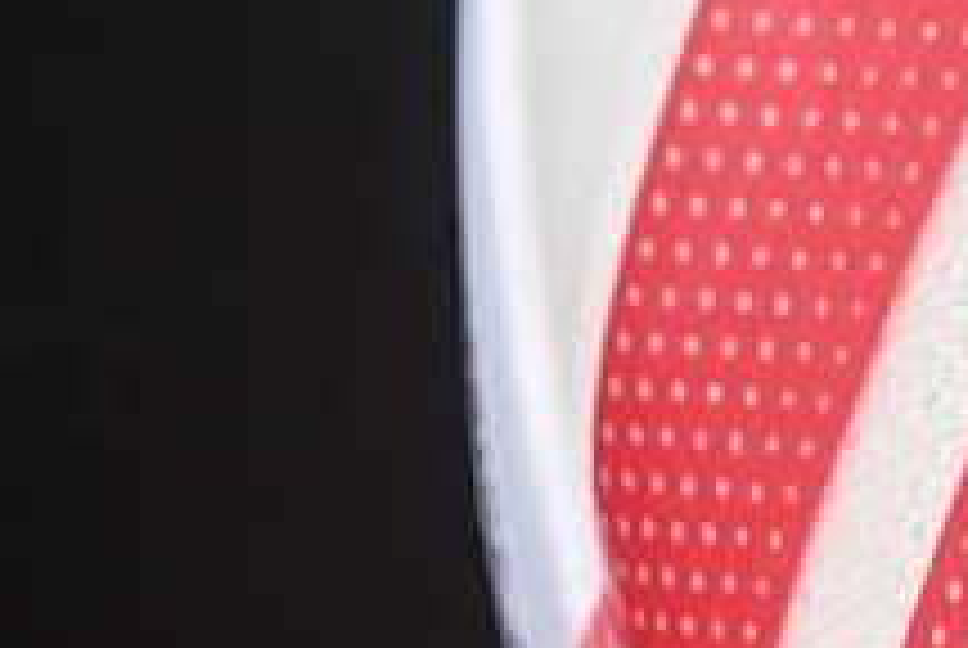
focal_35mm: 376
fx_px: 10124
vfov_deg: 3.7
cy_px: -342
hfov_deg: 5.4
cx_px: 1526
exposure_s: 1/80
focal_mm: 50
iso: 160
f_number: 7.1
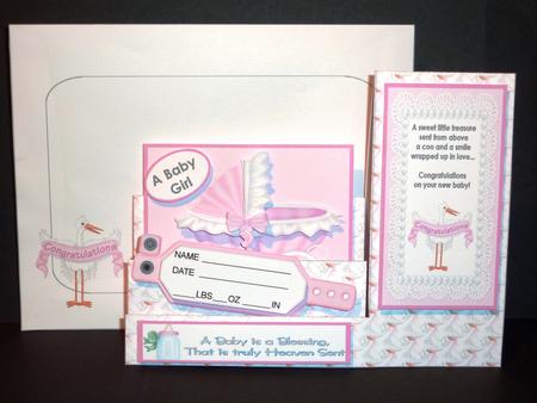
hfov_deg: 30.7
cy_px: 202
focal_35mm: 63
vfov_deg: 23.3
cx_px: 268
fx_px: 978
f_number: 4
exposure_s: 1/30
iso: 100
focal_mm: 10.3
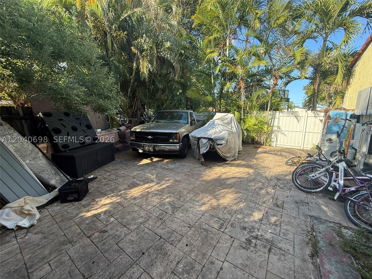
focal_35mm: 14
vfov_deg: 85.7
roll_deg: -0.8
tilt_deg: -8.9
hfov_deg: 102.1
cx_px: 186
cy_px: 140
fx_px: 150
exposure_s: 1/266
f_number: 2.2
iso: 64
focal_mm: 2.22
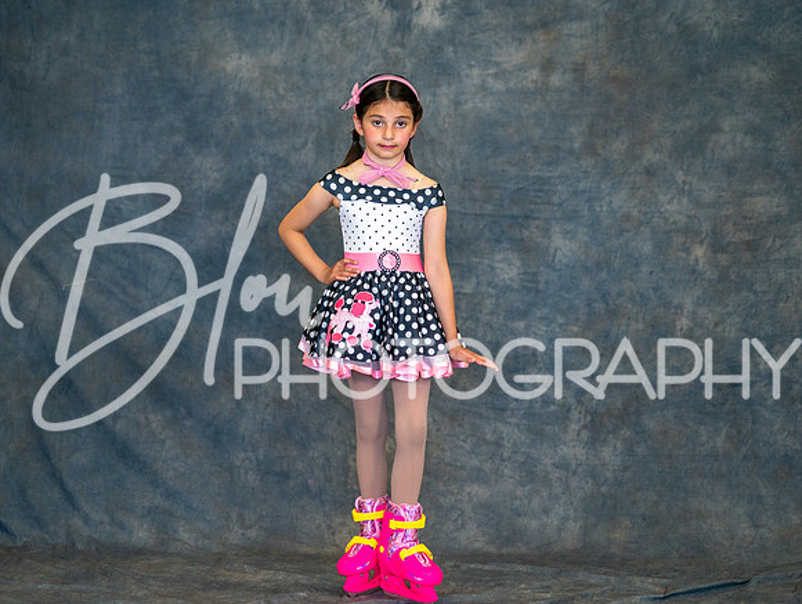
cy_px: 259
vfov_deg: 14.1
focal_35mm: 105
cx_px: 352
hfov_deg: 18.6
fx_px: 2445
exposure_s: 1/200
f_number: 1.8
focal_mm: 85
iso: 320
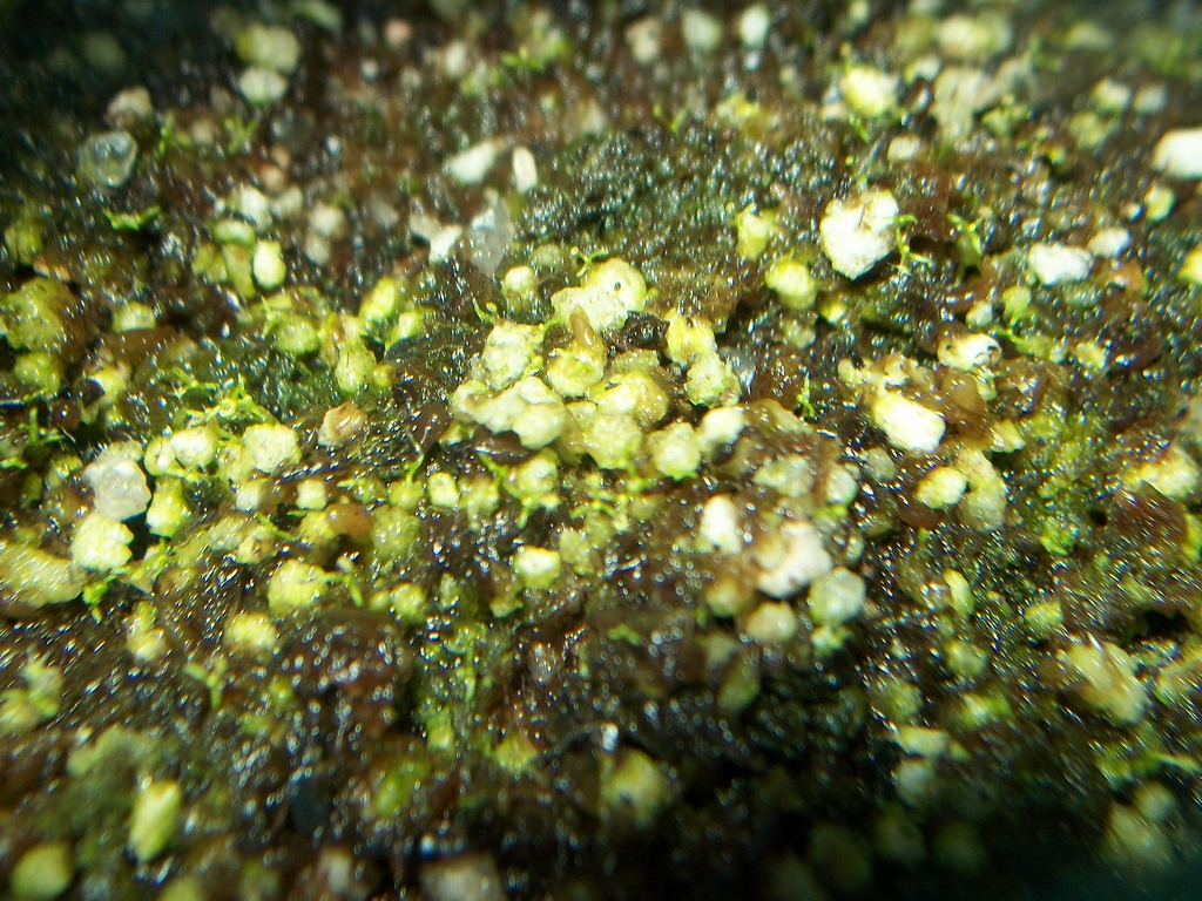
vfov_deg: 39.7
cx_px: 601
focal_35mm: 36
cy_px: 450
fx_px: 1250
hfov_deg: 51.4
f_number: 2.7
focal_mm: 6
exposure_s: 1/30
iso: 80
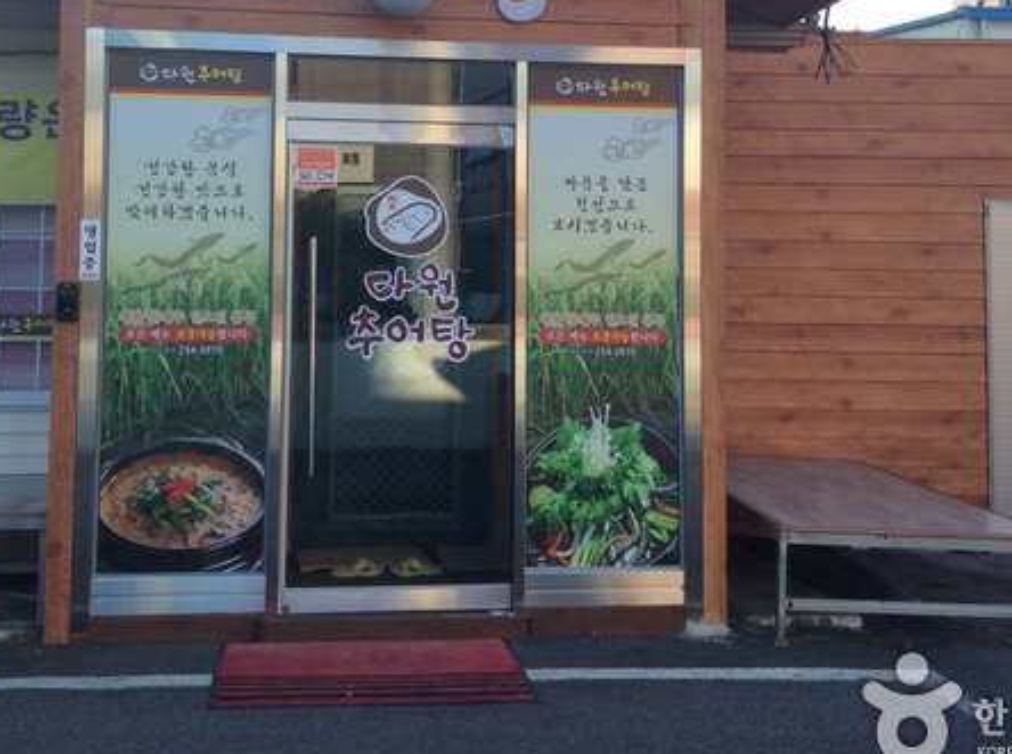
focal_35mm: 52
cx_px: 441
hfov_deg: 36.8
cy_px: 205
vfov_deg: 27.6
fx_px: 1517
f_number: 2.4
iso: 32
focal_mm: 3.3
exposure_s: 1/355
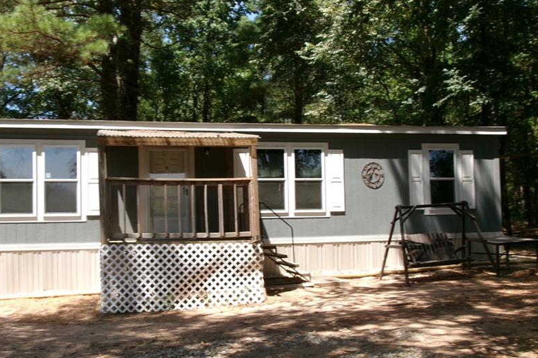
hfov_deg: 50.5
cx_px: 223
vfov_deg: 35.0
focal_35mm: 38
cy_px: 207
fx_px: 568
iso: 100
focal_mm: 5.1
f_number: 10.8
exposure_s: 1/52
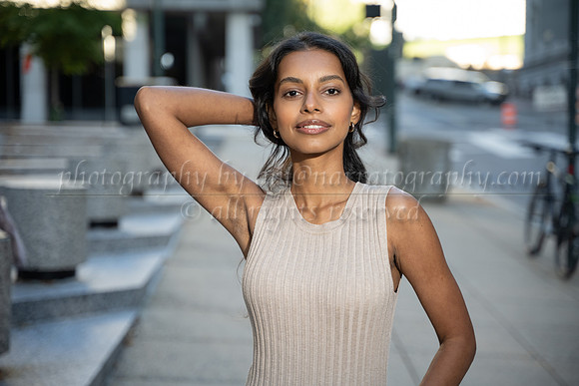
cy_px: 193
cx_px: 290
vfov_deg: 20.0
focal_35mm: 68
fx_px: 1094
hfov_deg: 29.6
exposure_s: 1/500
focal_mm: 68
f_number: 2.8
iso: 400
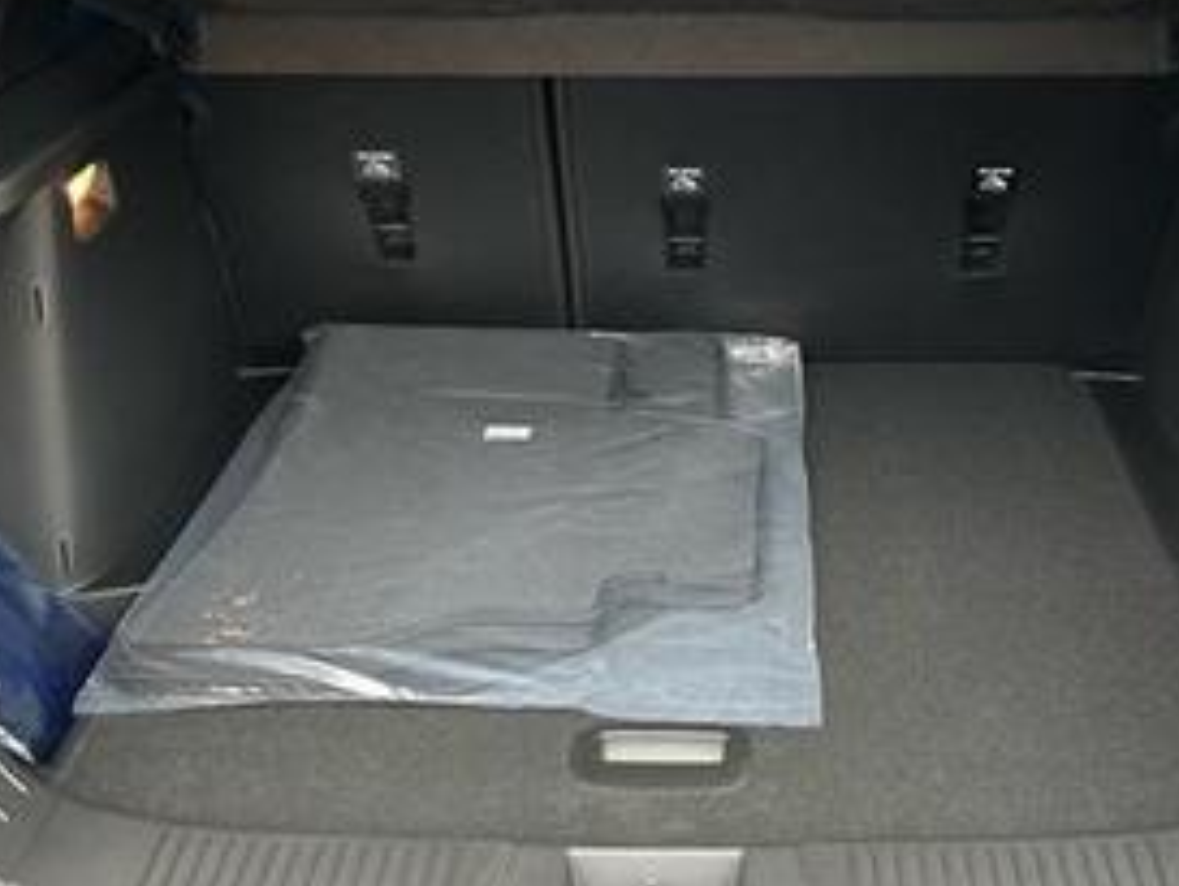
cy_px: 428
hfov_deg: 39.5
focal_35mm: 48
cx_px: 713
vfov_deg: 30.3
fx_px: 1636
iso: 125
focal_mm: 5.7
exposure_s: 1/89
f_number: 1.5
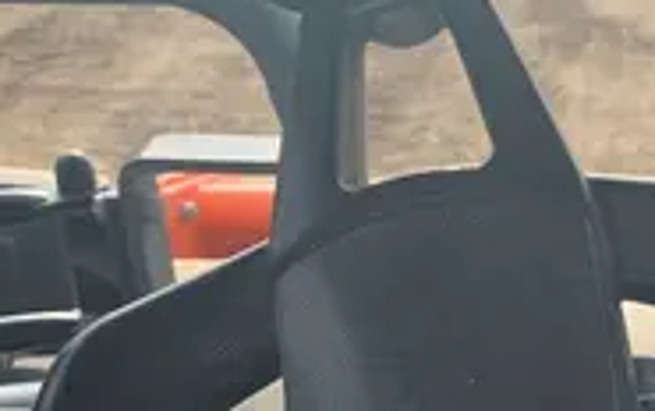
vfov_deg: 15.9
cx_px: 818
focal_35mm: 82
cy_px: 292
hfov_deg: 22.8
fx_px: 1465
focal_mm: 4.25
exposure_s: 1/476
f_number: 1.8
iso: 25
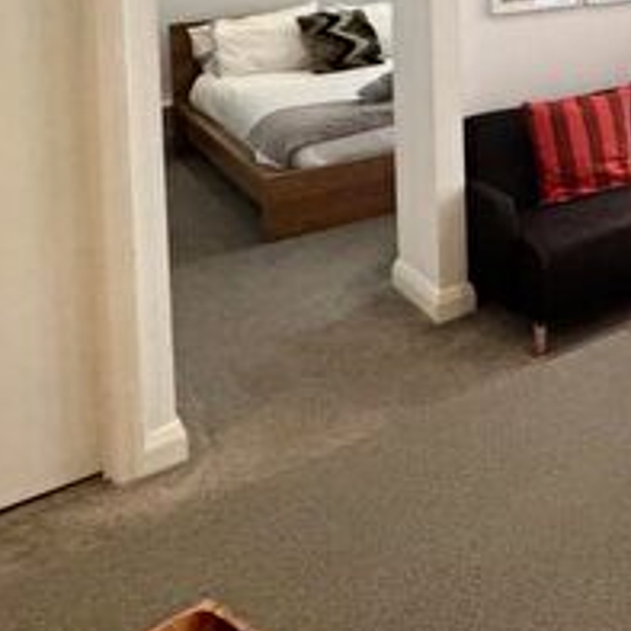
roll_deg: -0.1
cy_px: -69
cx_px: 935
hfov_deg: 27.3
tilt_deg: -3.5
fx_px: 907
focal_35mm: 44
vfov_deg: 33.3
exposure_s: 1/50
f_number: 2.2
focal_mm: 2.22
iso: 320
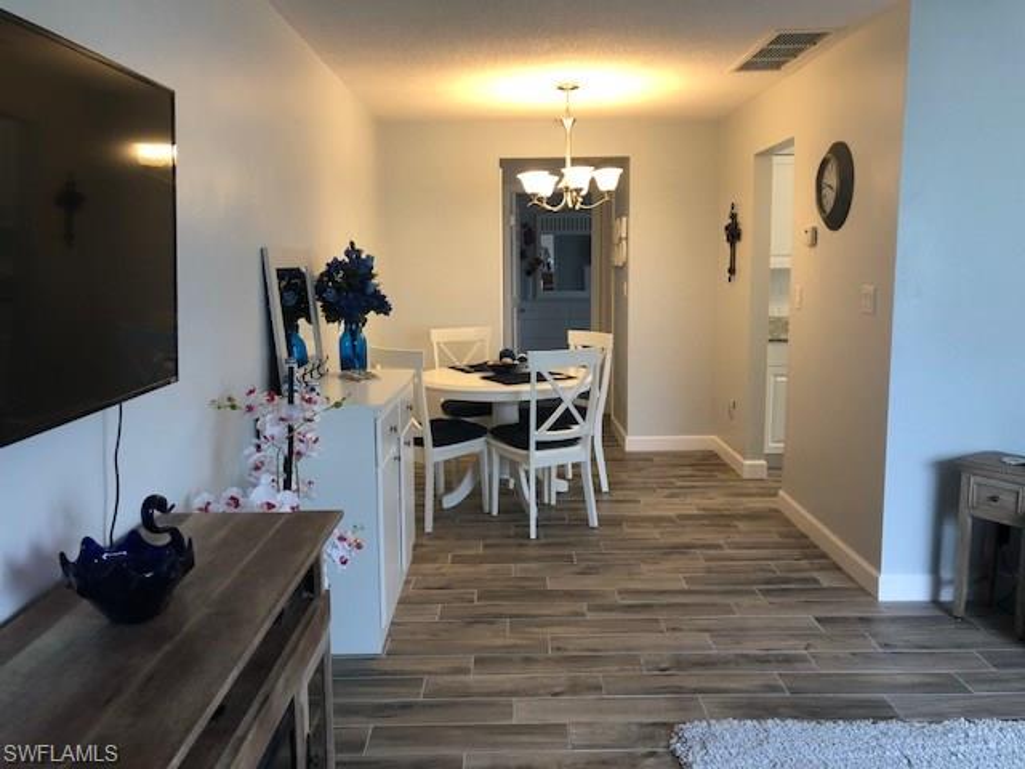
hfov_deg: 63.4
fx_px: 829
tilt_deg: -7.9
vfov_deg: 49.7
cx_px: 512
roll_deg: +2.0
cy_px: 384
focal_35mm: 28
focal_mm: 4
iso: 32
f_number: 1.8
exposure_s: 1/30
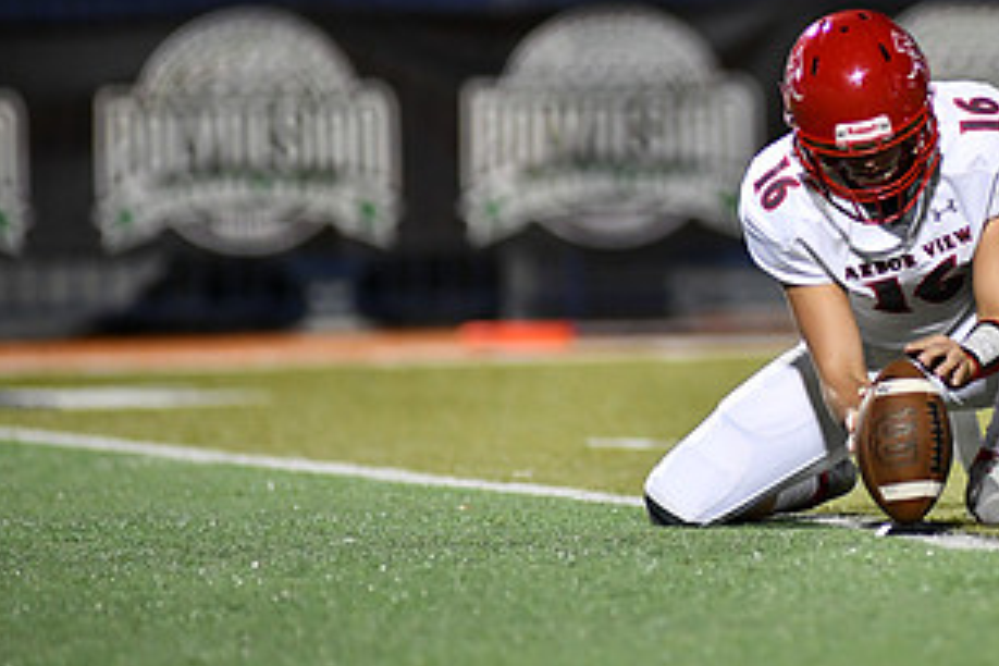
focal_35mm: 569
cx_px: 878
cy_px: 227
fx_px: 15789
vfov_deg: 2.4
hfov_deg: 3.6
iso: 4000
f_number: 2.8
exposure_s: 1/1000
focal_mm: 300
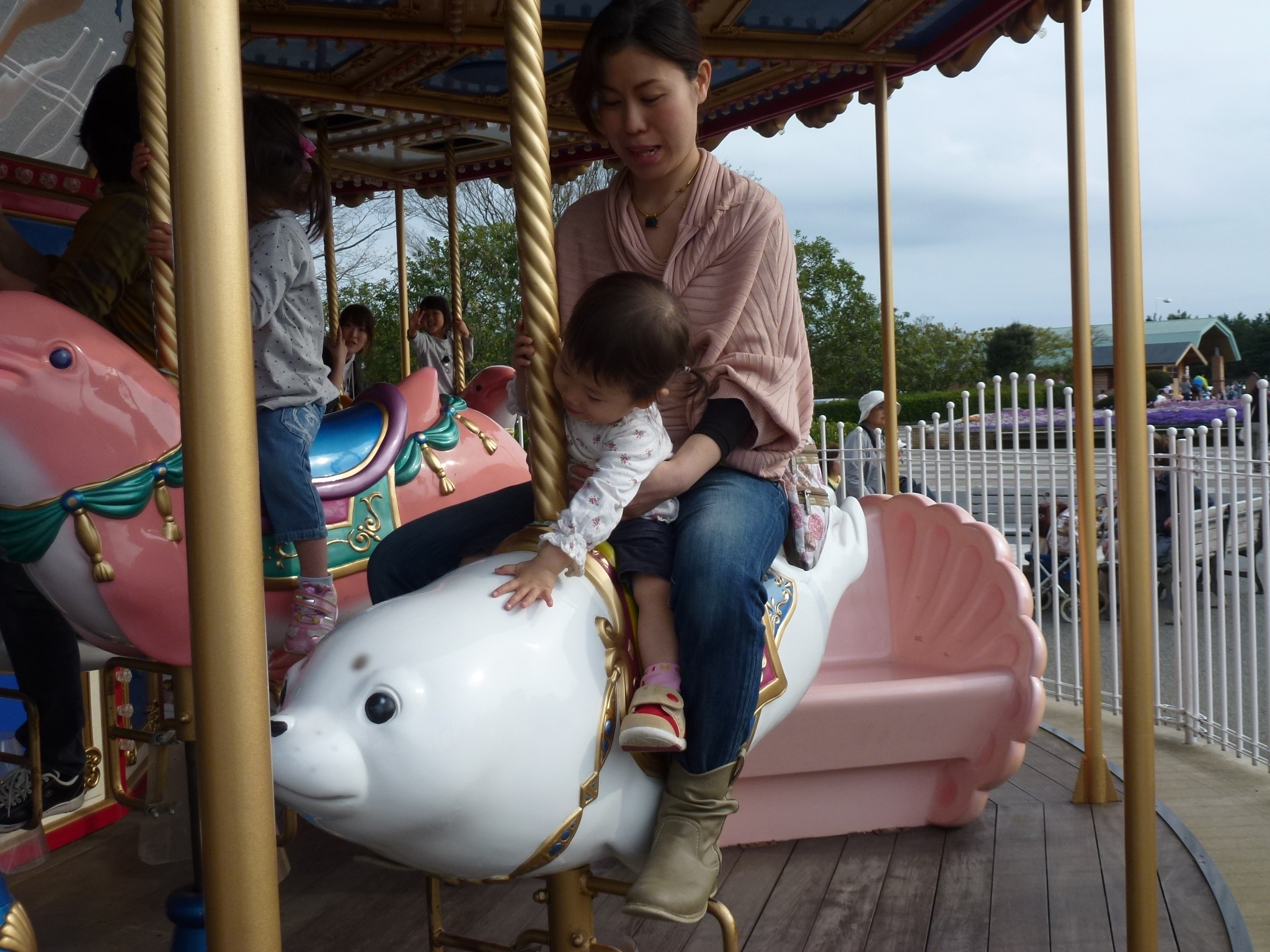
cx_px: 635
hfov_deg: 49.0
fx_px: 1394
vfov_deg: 37.7
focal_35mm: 38
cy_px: 476
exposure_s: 1/640
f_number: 3.8
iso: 100
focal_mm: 6.8
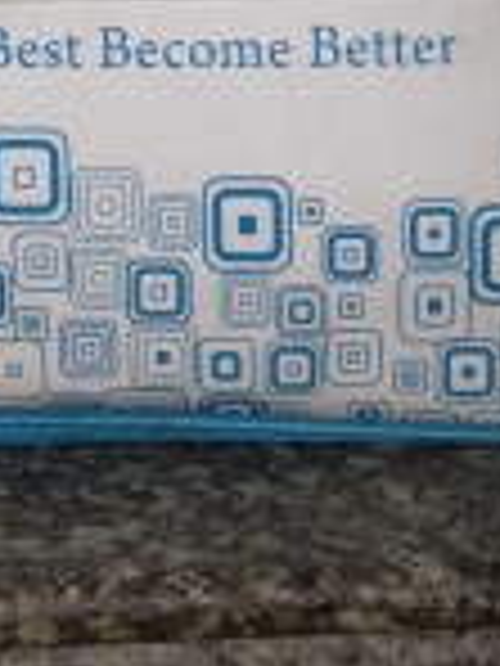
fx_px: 2735
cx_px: 169
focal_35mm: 142
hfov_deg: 10.4
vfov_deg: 13.1
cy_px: -351
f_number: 2.4
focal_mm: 4.28
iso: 100
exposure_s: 1/20
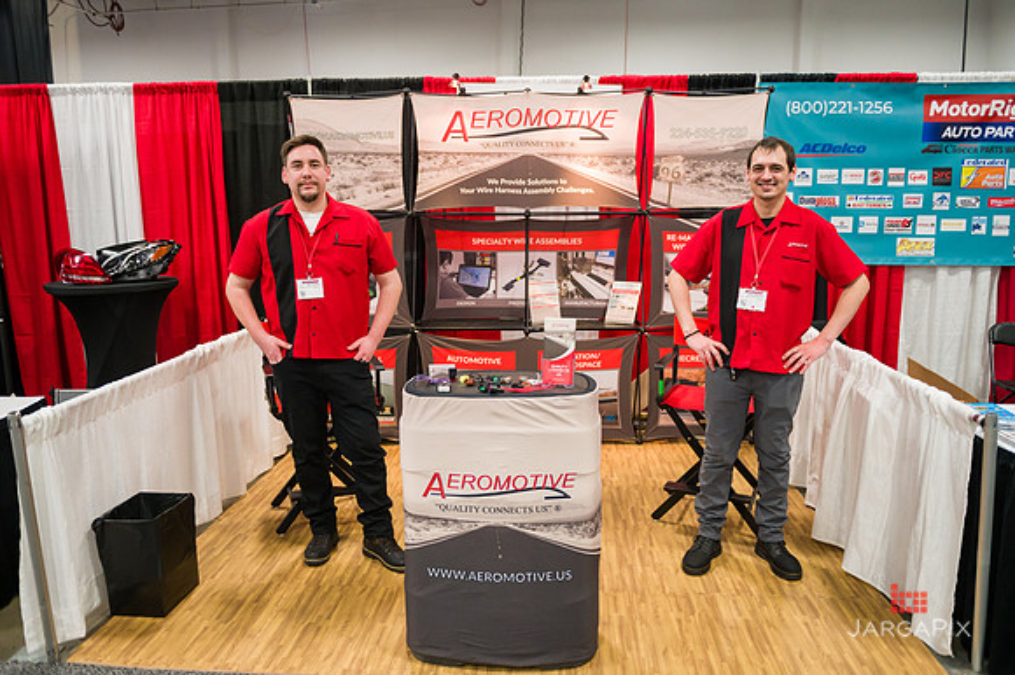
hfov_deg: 65.5
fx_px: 789
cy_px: 338
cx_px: 508
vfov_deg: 46.4
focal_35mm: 28
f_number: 3.2
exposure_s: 1/320
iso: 3200
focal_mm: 28
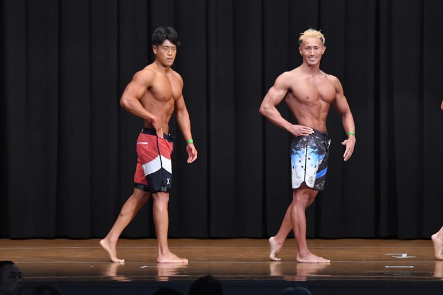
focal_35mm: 202
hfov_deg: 10.2
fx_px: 2485
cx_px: 222
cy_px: 148
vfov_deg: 6.8
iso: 8000
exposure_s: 1/400
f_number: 5.6
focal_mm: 135
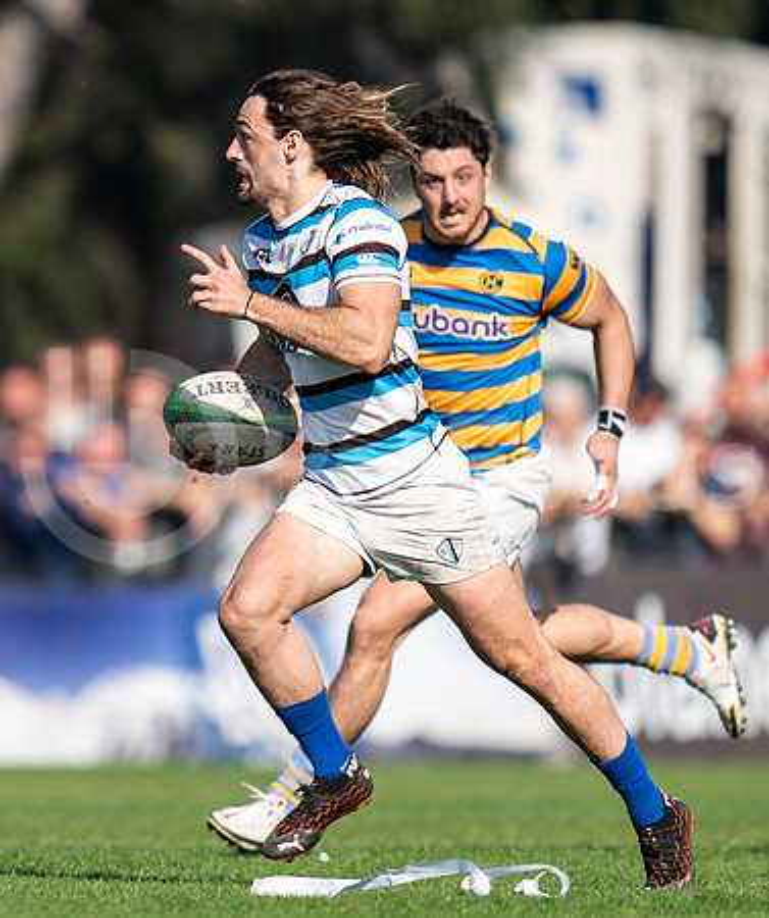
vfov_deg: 1.8
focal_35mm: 1029
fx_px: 28488
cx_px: -27
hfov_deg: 1.5
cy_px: 353
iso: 100
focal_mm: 400
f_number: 2.8
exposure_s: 1/1250
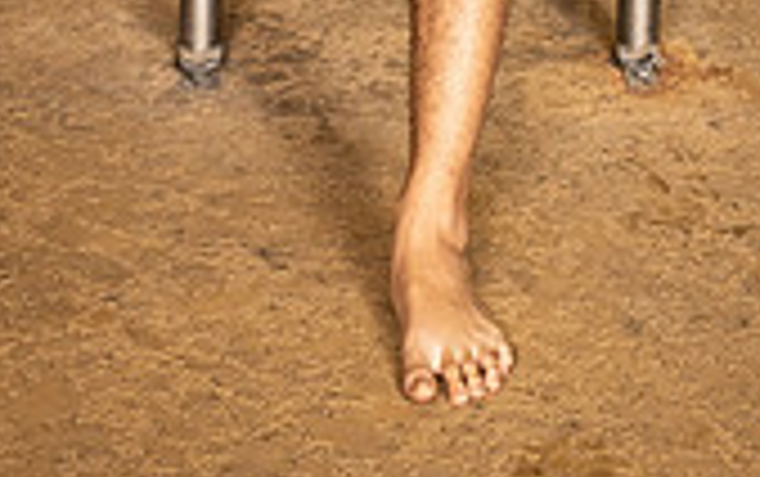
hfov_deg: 16.0
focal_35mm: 130
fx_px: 2695
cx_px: 490
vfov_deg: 9.4
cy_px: -513
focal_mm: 48
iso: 1000
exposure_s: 1/400
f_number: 6.3
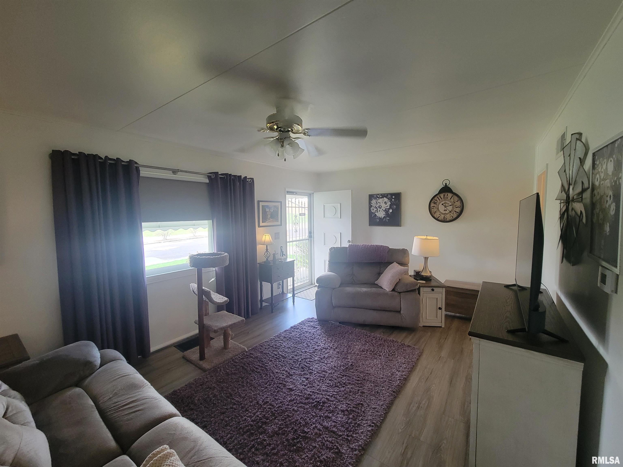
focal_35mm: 13
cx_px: 312
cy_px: 234
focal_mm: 2.2
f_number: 2.2
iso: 320
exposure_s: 1/60
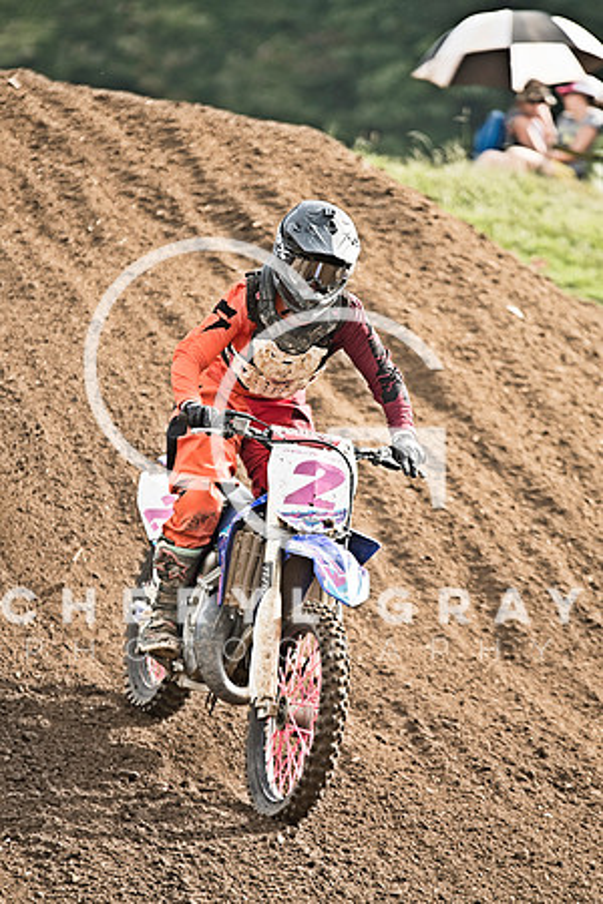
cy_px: 452
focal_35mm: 300
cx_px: 302
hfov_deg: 4.6
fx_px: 7537
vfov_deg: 6.9
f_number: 2.8
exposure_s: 1/1600
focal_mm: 200
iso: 400
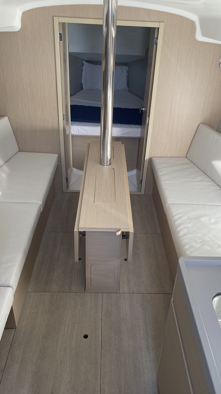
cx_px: 116
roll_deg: -2.9
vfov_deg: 66.1
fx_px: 302
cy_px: 195
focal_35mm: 29
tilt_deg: -29.5
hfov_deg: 40.2
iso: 100
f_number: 1.8
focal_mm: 4.25
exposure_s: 1/121
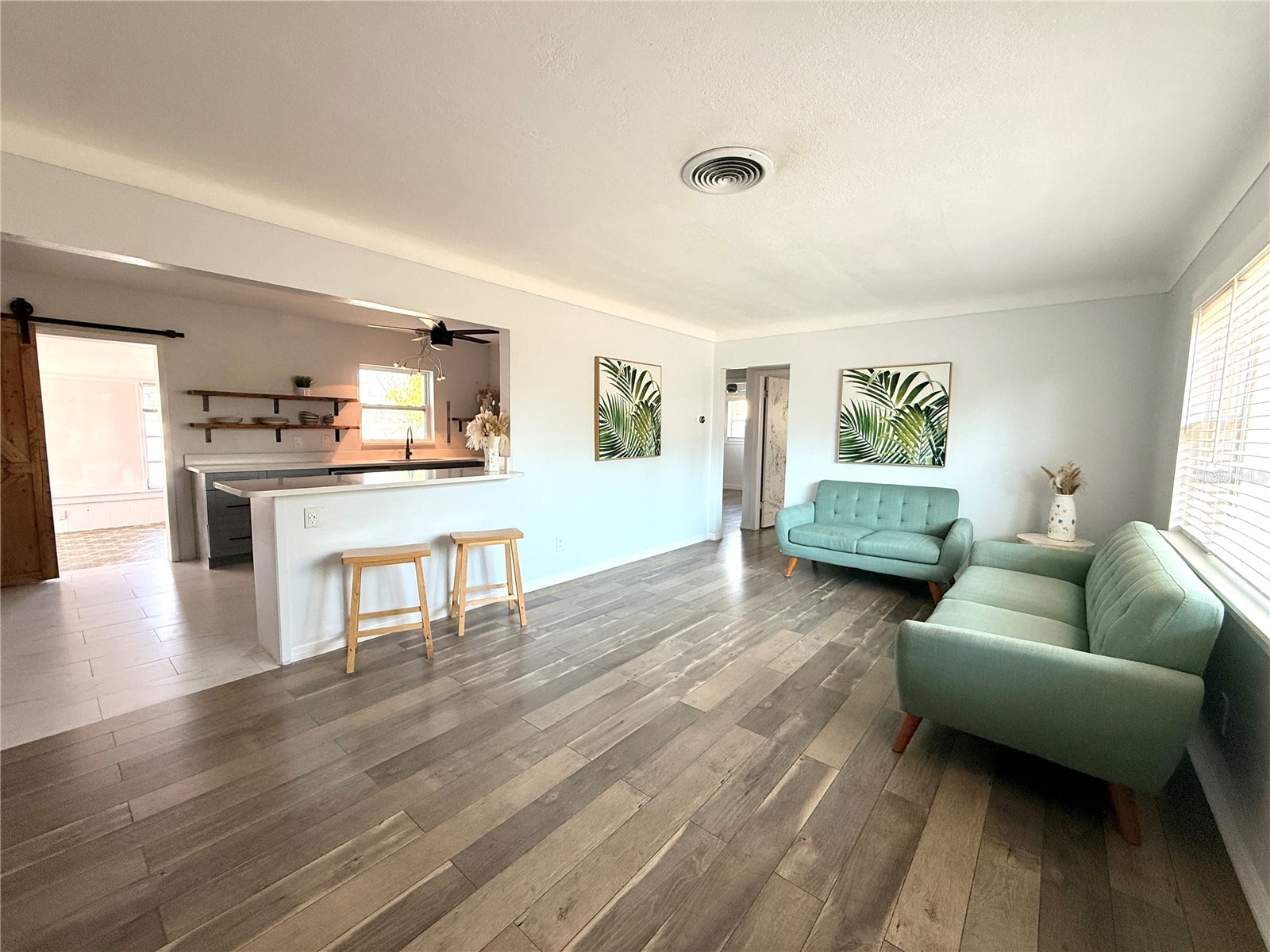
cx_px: 635
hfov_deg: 102.1
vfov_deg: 85.7
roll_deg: -0.3
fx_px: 514
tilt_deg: -3.7
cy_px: 476
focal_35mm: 14
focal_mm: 2.22
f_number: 2.2
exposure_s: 1/99
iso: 160
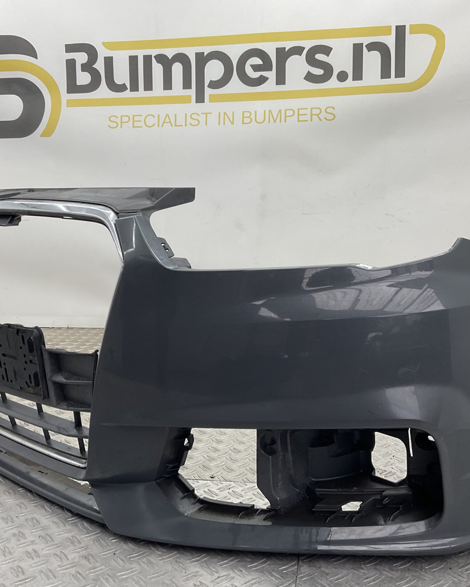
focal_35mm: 38
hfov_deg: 39.2
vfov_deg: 47.9
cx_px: 234
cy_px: 294
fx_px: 661
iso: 25
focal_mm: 3
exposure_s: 1/120
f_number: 1.8
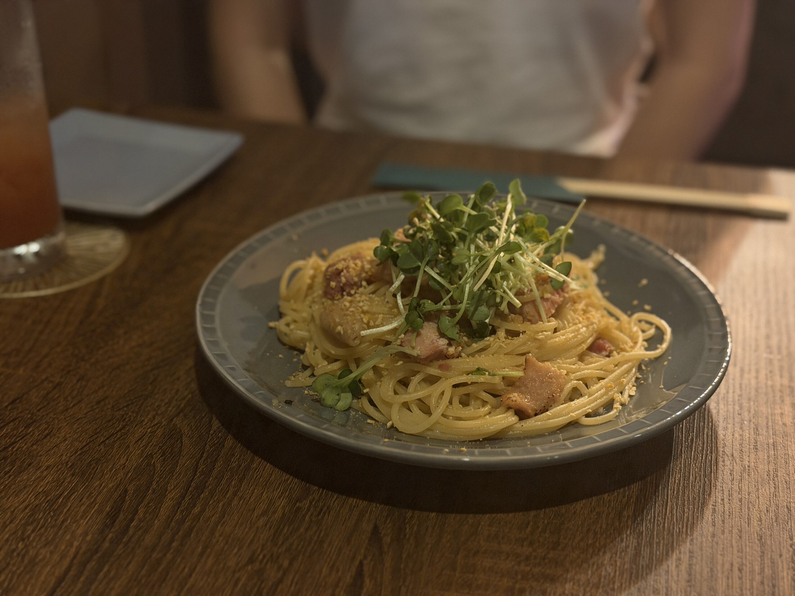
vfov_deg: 30.3
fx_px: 1102
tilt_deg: -29.6
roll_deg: -0.9
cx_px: 398
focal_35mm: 48
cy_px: 298
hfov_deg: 39.7
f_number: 1.78
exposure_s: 1/28
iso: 800
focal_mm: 6.76
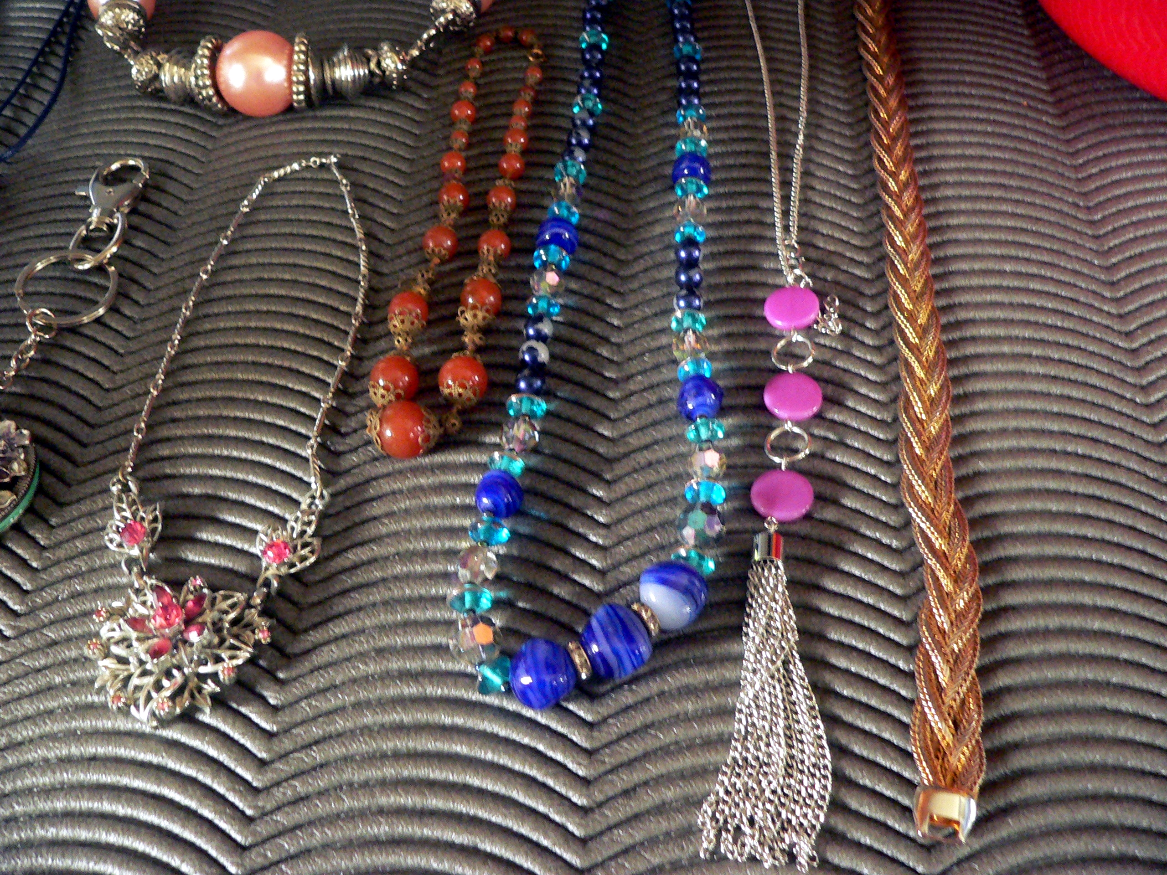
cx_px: 584
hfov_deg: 51.4
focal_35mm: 36
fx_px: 1214
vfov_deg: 39.7
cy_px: 438
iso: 400
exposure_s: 1/5
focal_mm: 6
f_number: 2.8
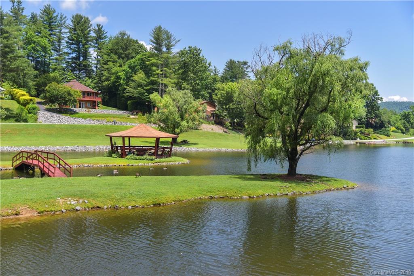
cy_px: 138
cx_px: 207
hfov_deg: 50.7
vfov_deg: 35.1
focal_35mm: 38
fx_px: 437
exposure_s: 1/800
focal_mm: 38
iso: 400
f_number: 4
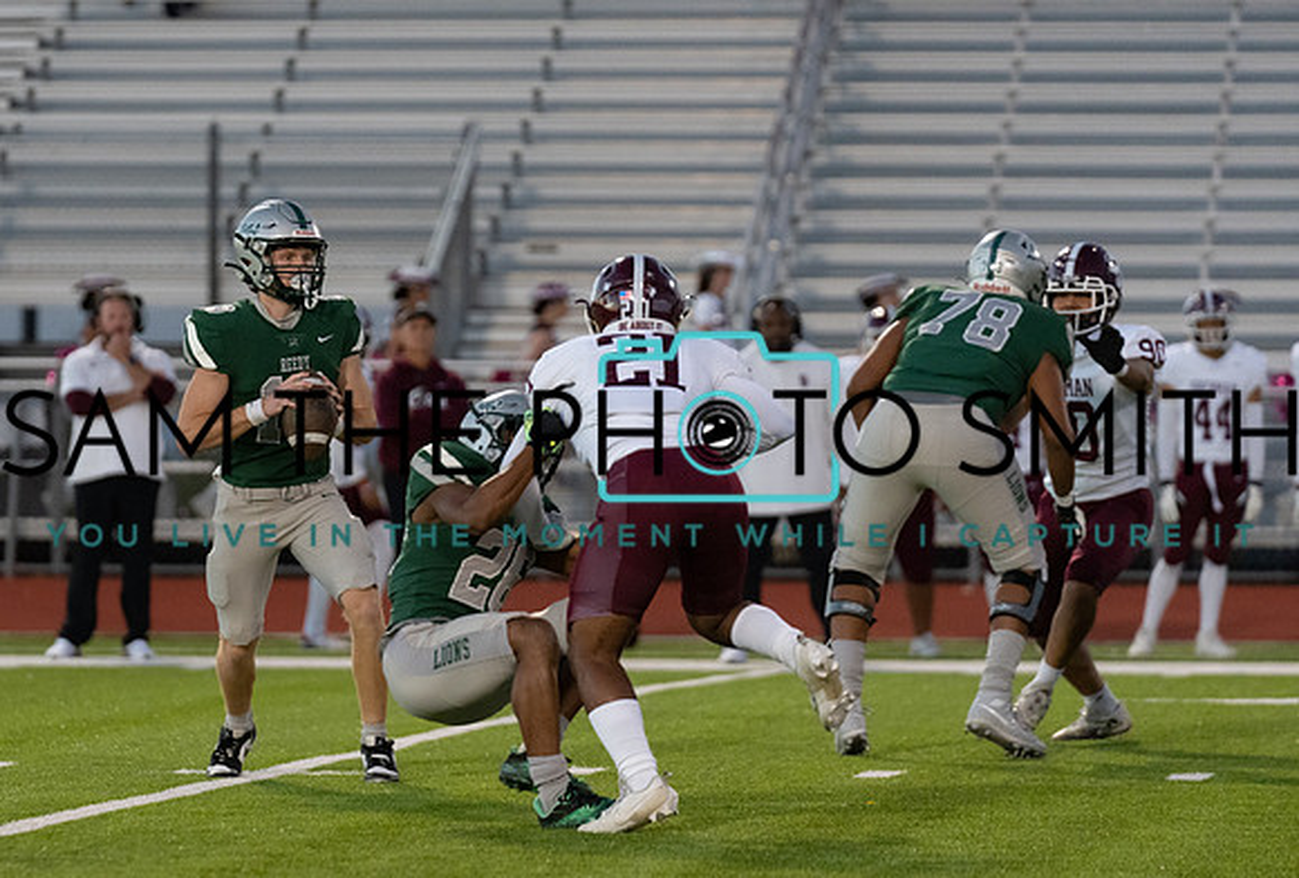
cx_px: 315
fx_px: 10933
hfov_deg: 6.8
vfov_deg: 4.6
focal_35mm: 302
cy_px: 445
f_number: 3.2
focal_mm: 200
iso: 3200
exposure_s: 1/1250
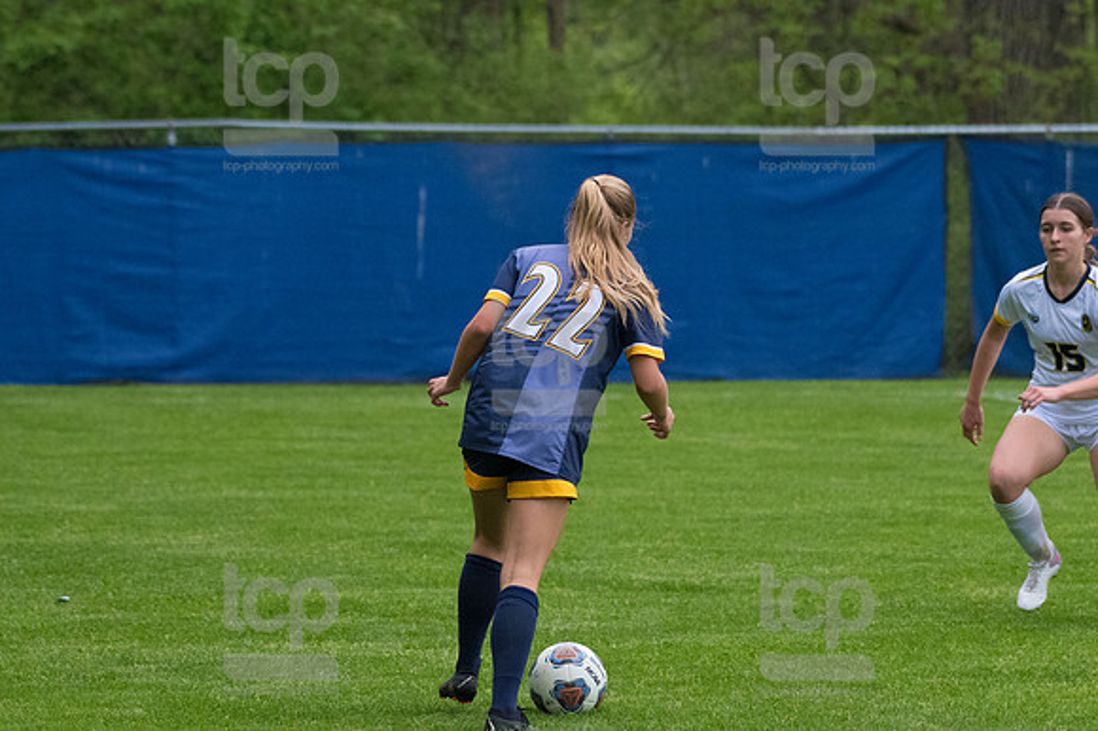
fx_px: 9602
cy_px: 366
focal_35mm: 315
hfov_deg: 6.5
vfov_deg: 4.4
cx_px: 549
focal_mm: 210
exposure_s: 1/1600
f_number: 5.6
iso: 4000
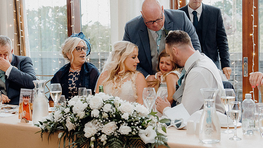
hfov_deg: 32.8
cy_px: 70
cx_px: 132
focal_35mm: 64
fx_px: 446
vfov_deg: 18.8
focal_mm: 40
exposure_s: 1/160
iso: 1600
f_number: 3.5
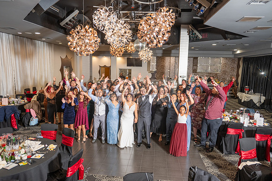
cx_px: 136
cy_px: 90
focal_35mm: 26
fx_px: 196
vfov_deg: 49.6
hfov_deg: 69.4
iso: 800
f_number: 3.2
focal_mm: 26
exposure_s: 1/160
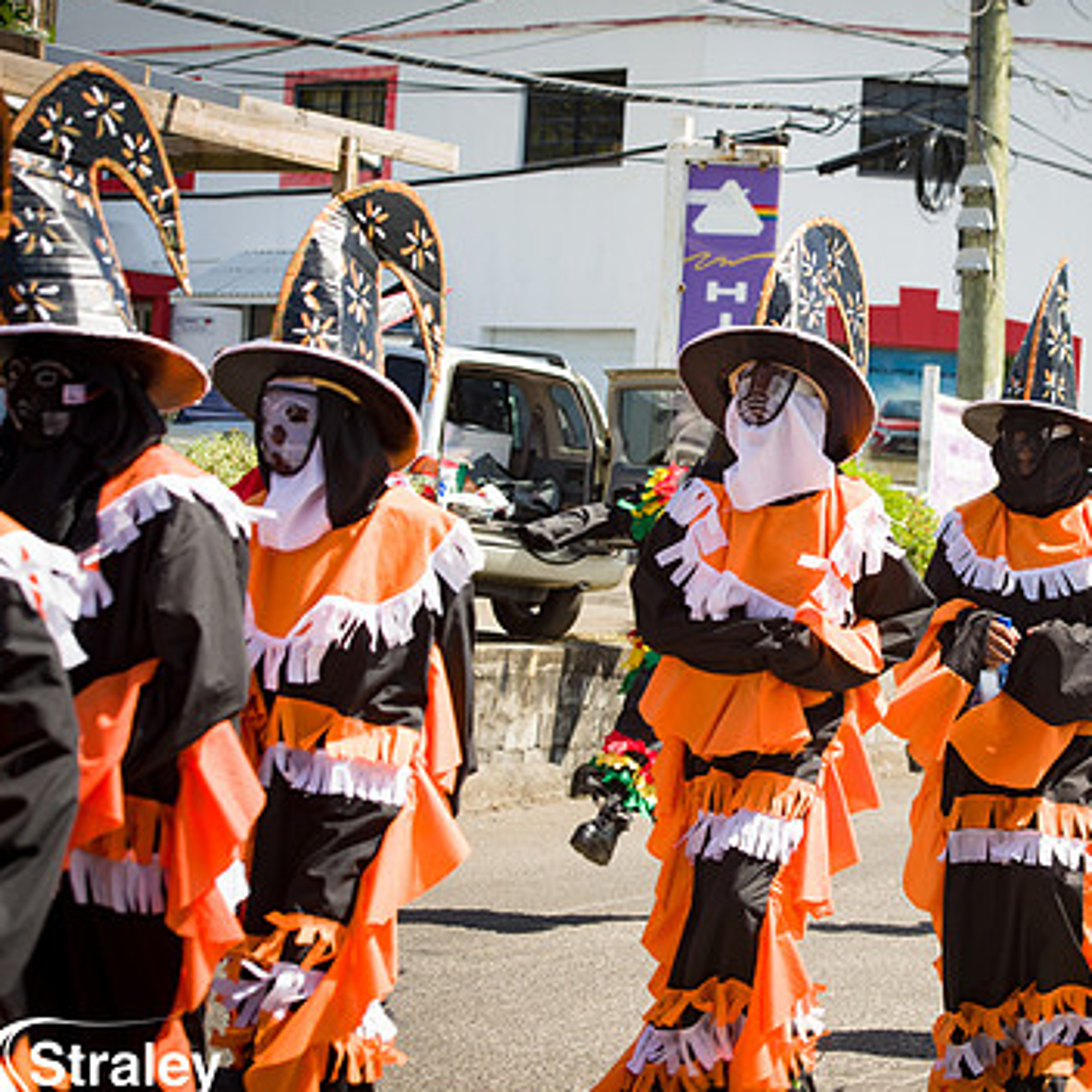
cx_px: 844
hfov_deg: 17.6
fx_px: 3498
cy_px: 558
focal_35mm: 98
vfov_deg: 17.7
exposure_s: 1/160
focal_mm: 70
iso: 100
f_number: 7.1
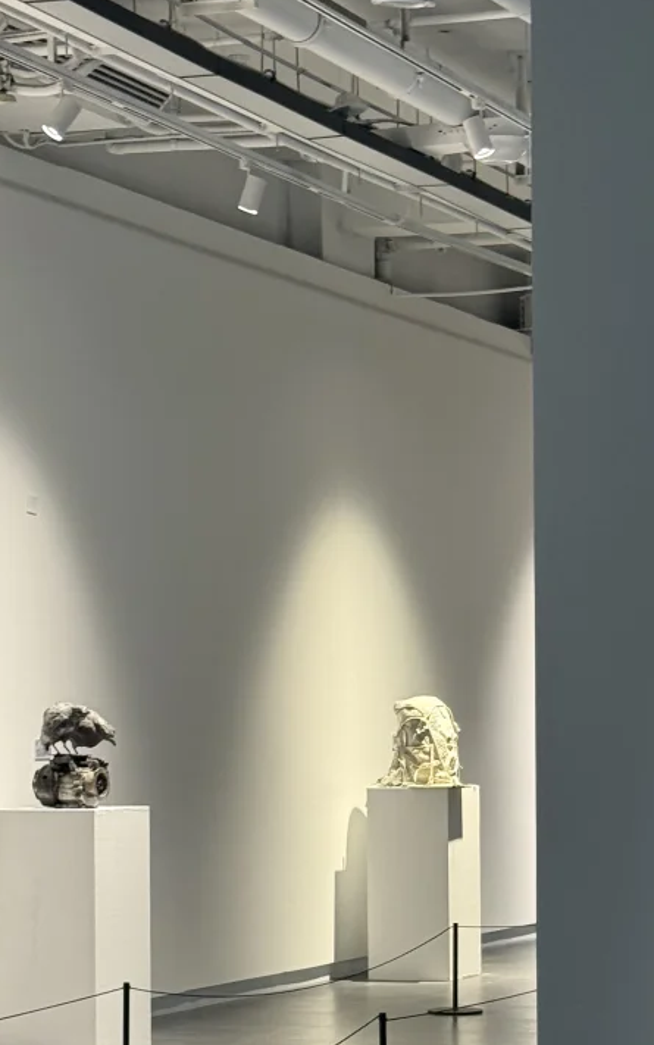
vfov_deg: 20.1
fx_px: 2934
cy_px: 725
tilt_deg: -0.3
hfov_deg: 12.7
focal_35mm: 103
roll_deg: -1.0
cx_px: 464
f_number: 1.78
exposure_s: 1/50
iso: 160
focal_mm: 6.76
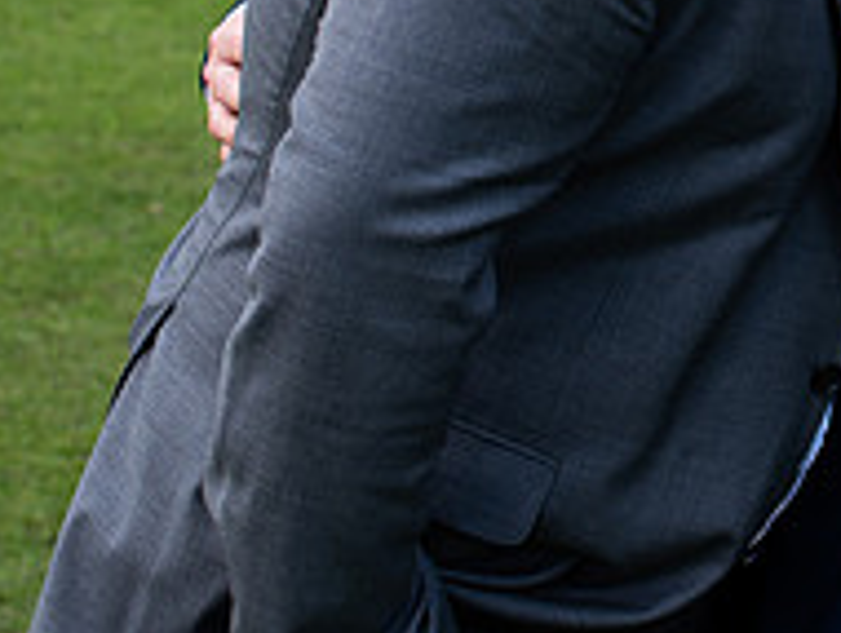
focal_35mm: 146
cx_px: 1165
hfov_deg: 12.9
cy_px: -345
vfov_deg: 9.8
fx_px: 3552
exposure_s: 1/200
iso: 100
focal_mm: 35
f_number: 3.5
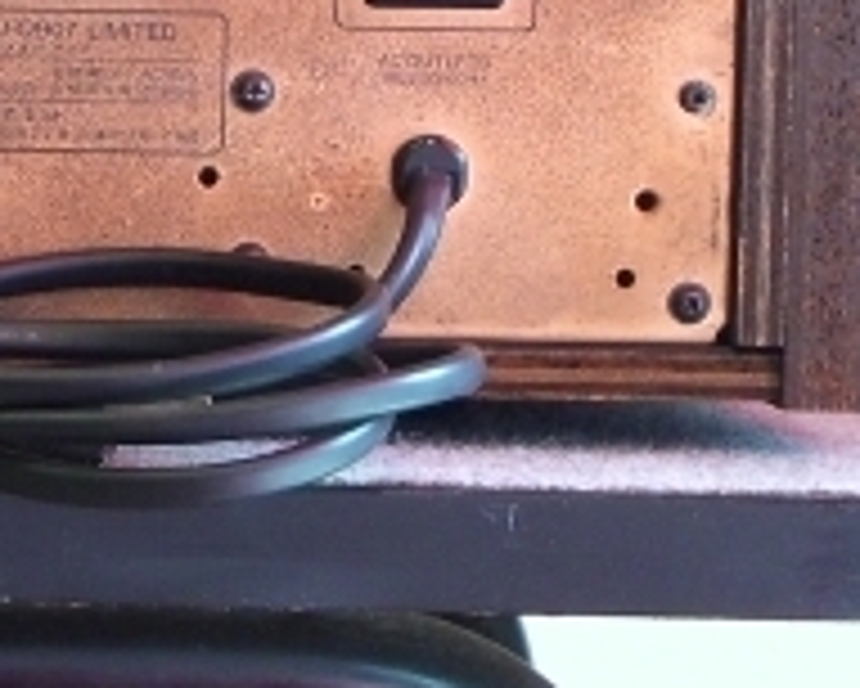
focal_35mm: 372
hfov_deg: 5.2
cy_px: 36
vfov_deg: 4.2
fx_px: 9473
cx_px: -401
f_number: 5.1
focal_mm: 23.7
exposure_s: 1/20
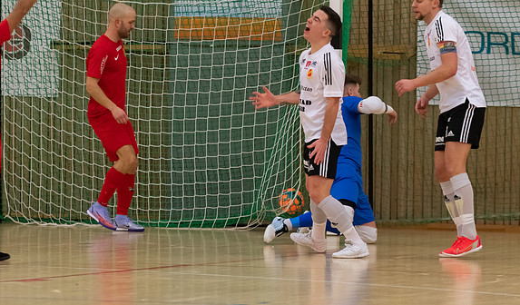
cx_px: 352
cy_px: 235
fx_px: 4416
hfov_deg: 6.7
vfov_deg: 4.0
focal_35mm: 317
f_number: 3.2
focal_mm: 150
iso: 720
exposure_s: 1/800
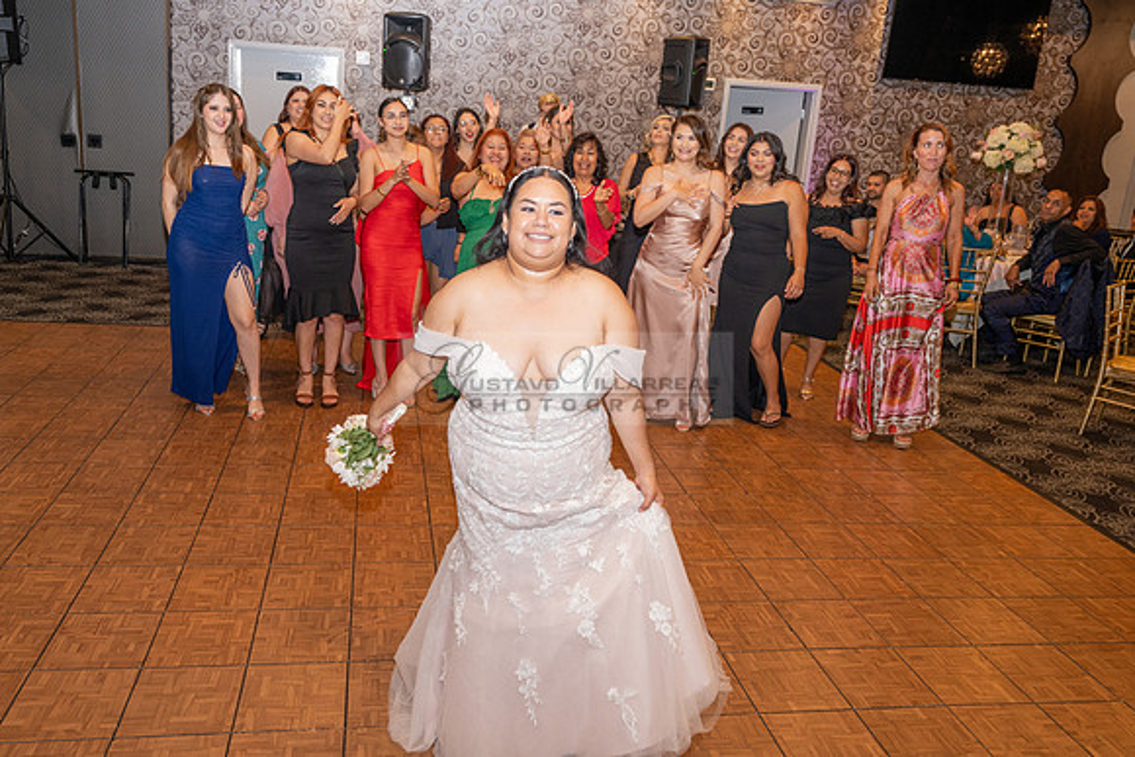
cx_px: 521
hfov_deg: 64.2
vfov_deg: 45.3
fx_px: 904
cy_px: 310
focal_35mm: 29
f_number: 2.8
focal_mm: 23.1
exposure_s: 1/100
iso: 800
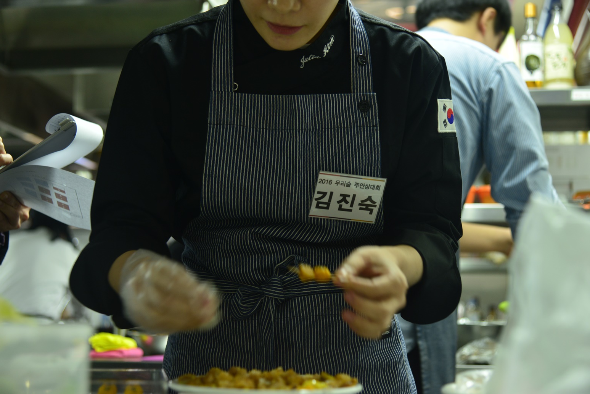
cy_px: 196
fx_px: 983
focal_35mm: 60
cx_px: 291
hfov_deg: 33.4
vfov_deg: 22.6
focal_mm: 58
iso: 800
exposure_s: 1/30
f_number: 4
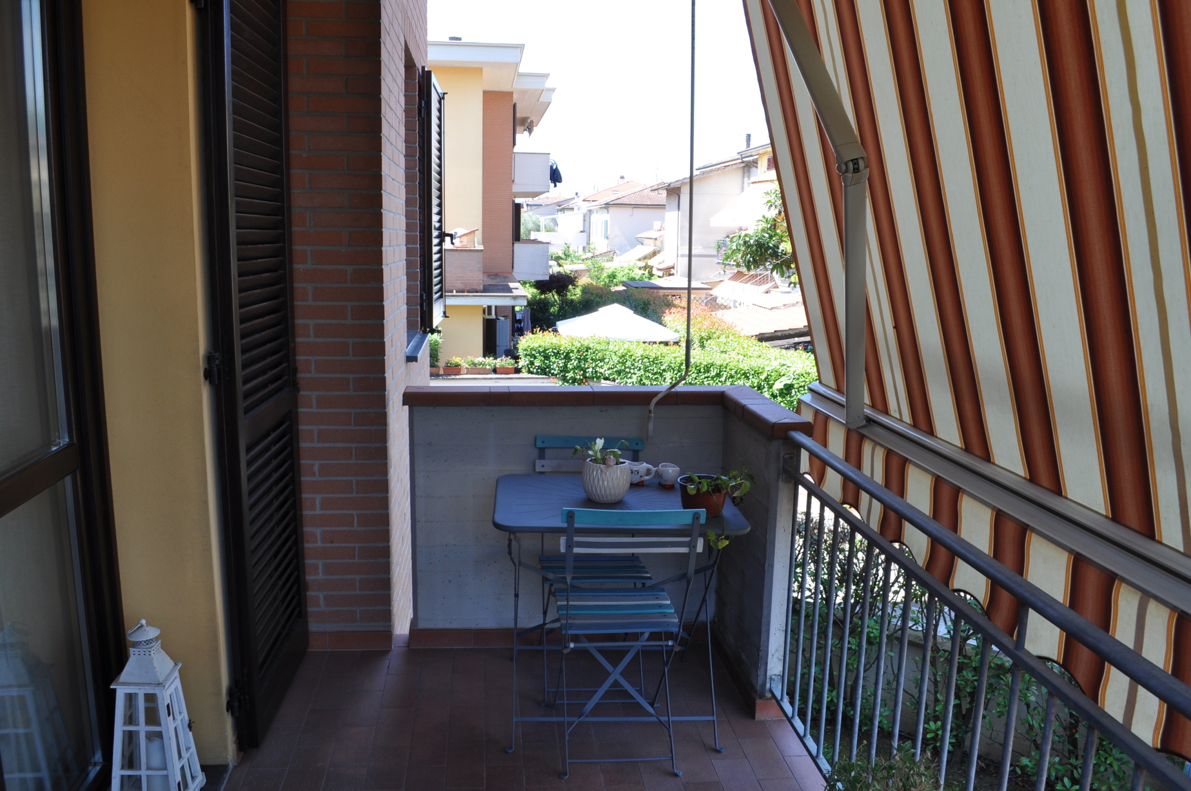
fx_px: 892
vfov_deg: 47.8
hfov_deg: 67.4
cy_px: 396
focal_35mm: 27
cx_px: 596
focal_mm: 18
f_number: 8
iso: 220
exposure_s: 1/60
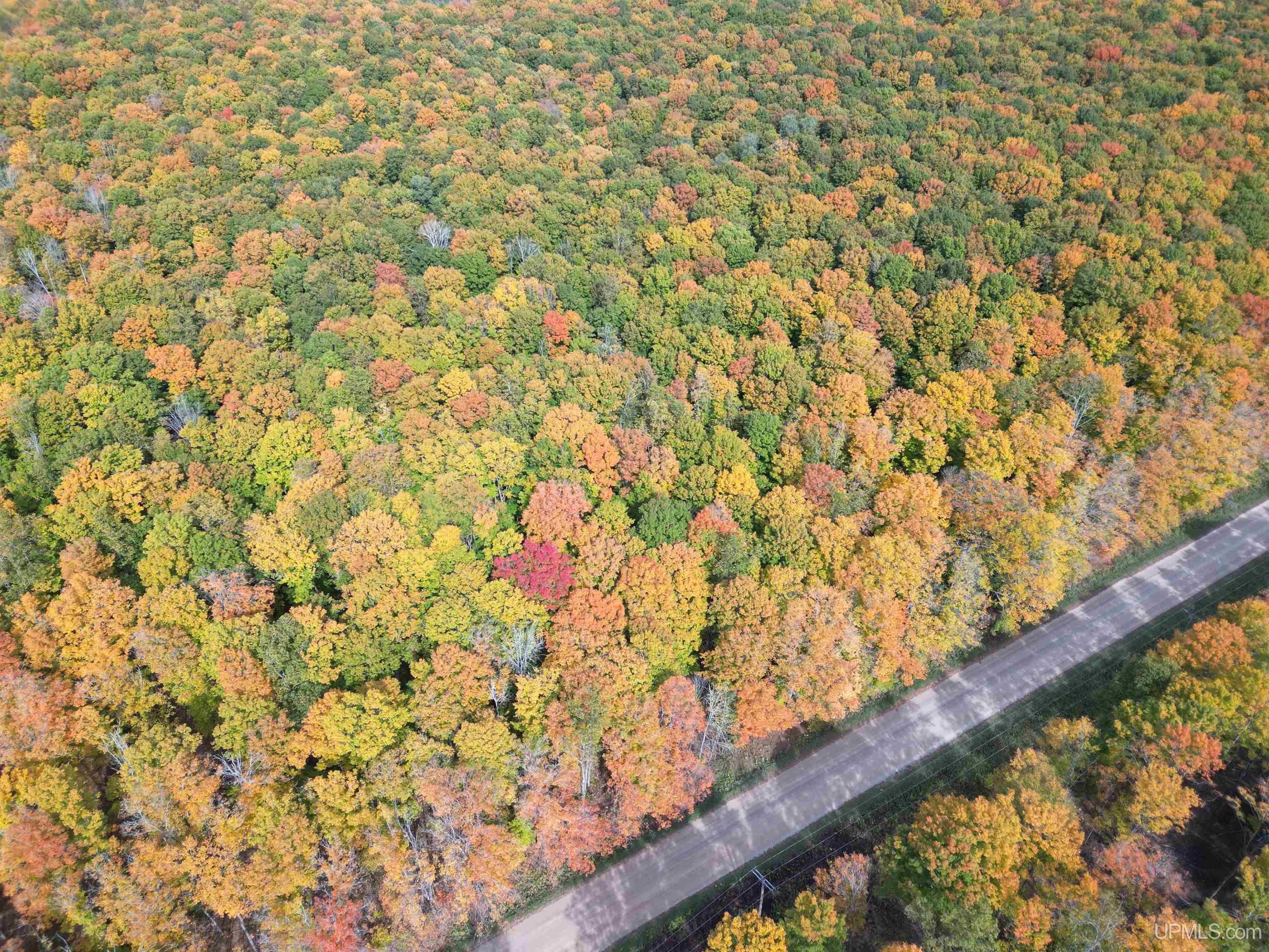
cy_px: 476
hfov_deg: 71.6
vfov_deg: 56.8
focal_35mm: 24
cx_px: 634
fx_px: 880
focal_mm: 6.72
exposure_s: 1/1000
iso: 100
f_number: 1.7
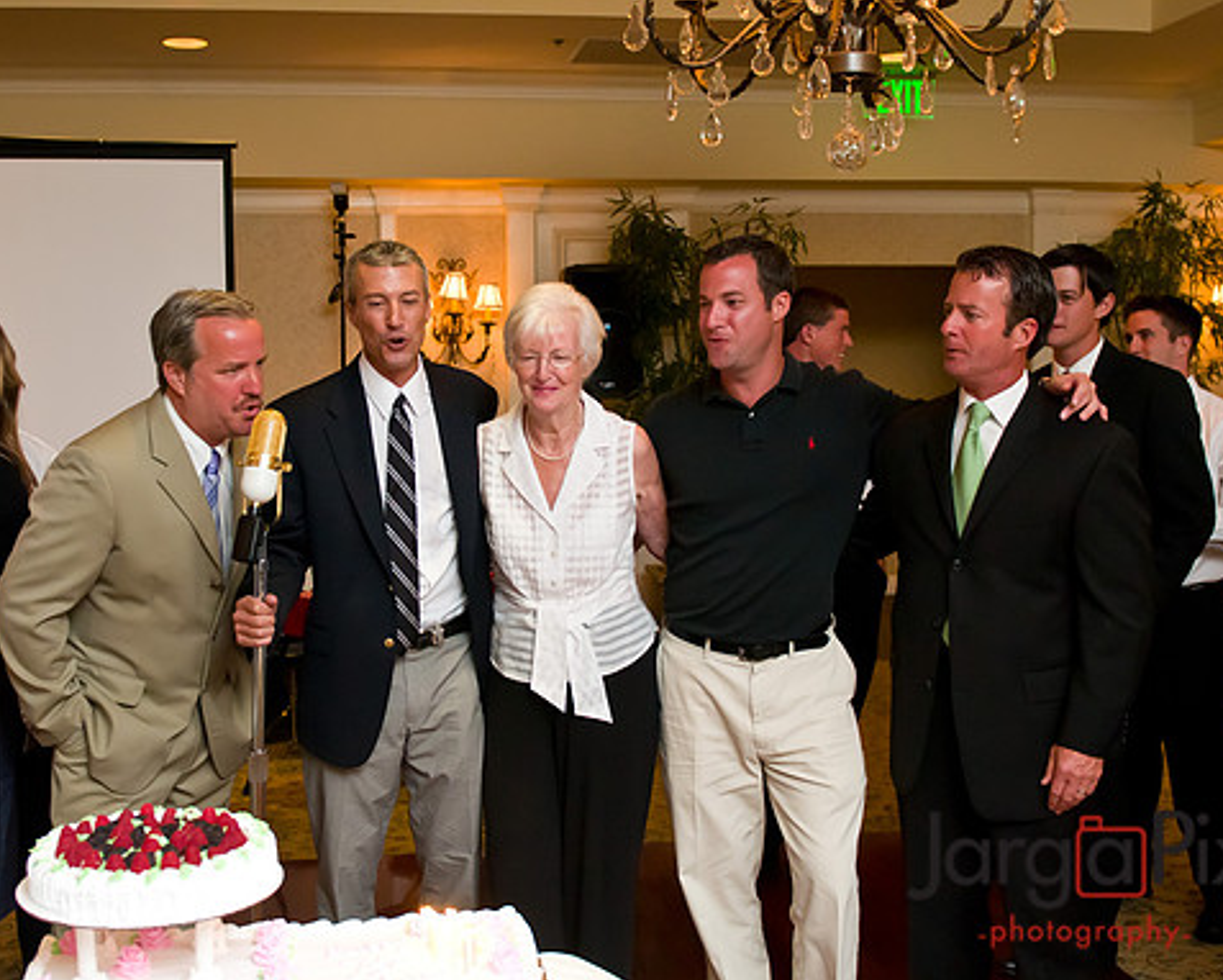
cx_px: 549
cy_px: 491
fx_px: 1485
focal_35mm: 41
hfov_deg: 44.7
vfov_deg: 36.5
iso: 1250
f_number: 3.2
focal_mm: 24
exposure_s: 1/160
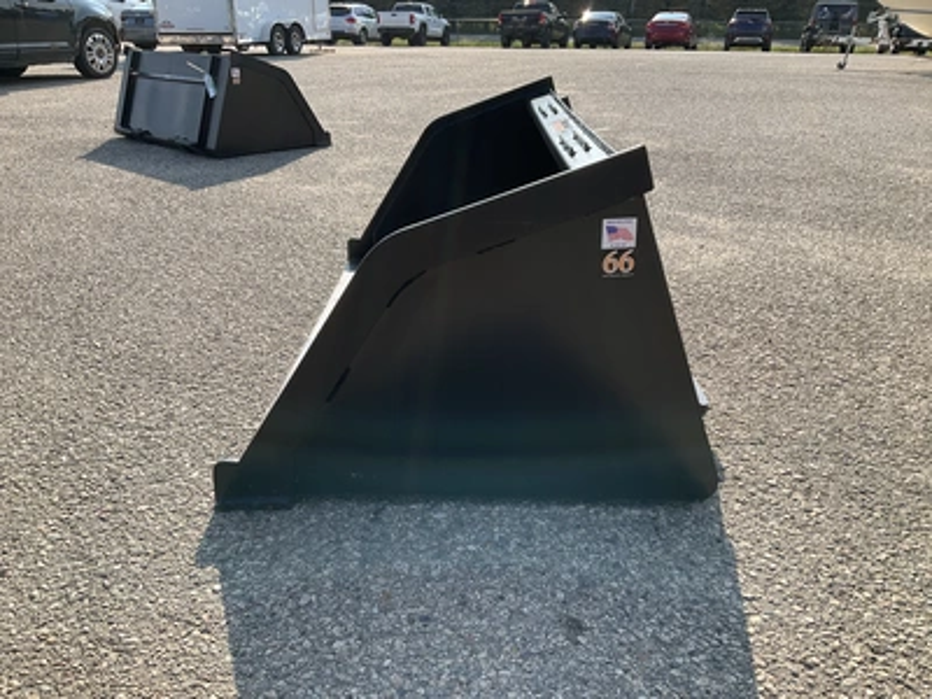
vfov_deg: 48.2
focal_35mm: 29
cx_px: 466
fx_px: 781
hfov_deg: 61.7
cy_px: 350
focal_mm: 3
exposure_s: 1/855
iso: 25
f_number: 1.8
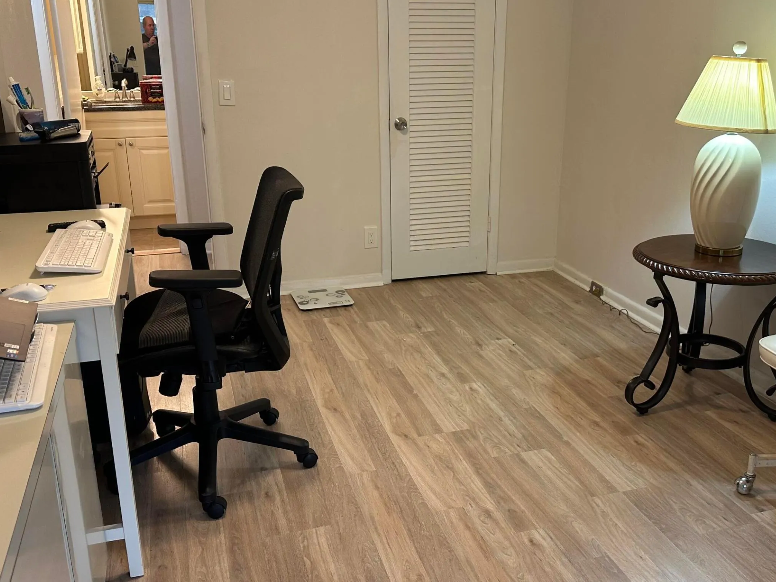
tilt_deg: -18.4
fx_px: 762
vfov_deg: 41.8
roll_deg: -0.4
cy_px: 284
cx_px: 423
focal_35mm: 34
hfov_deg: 53.9
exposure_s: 1/60
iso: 125
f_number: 1.78
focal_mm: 6.86
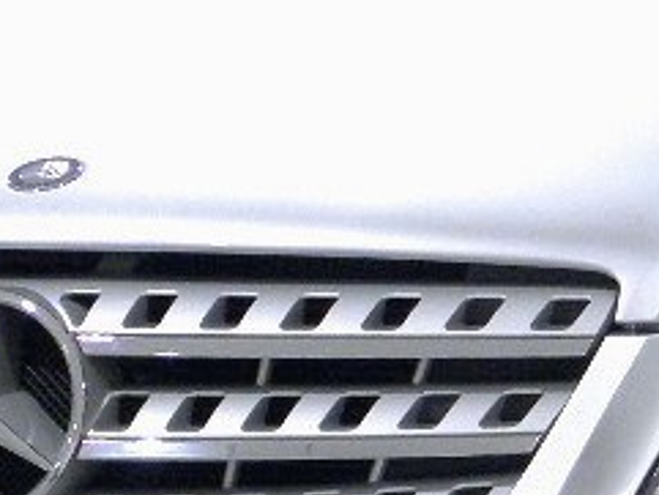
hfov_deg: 5.5
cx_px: 714
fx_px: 6876
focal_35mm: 361
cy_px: 273
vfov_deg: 4.1
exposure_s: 1/10
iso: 200
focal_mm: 12.2
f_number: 4.3
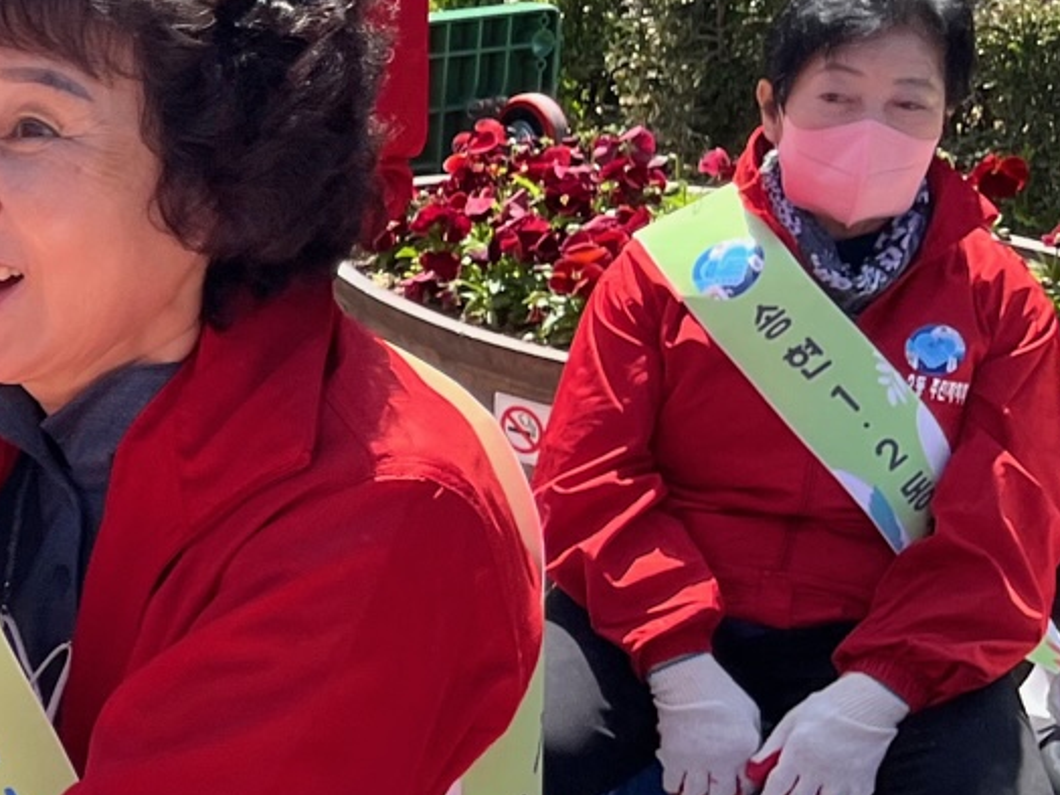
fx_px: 3062
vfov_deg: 14.7
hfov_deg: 16.6
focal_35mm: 100
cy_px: 572
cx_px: -821
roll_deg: +1.0
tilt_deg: -22.1
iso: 50
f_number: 1.6
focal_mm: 5.1
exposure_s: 1/2222
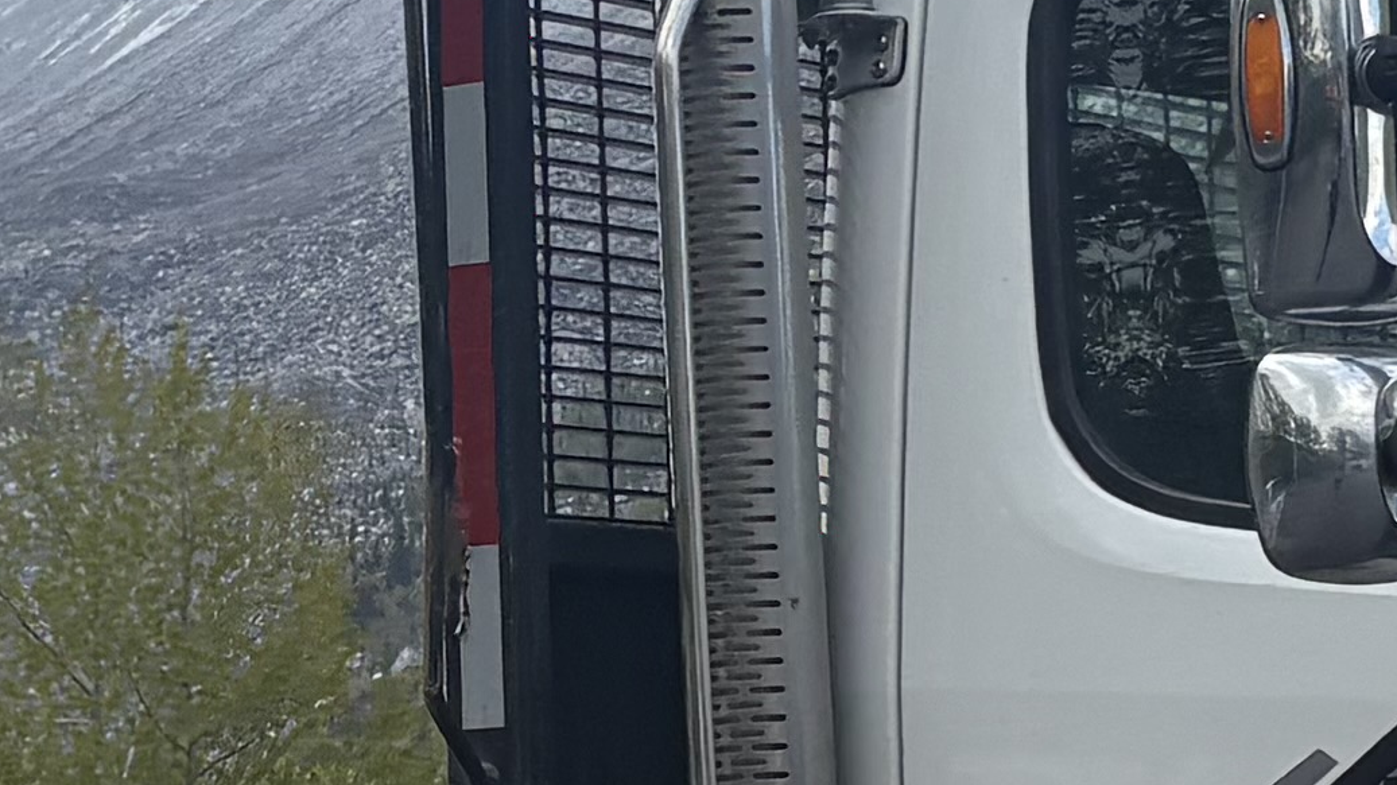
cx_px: 807
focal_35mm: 156
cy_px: 386
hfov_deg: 13.8
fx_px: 5778
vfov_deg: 7.8
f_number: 1.6
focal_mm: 5.96
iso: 50
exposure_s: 1/2208
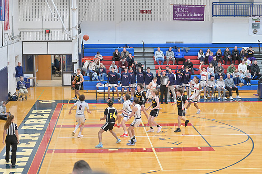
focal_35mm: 70
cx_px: 131
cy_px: 87
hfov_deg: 28.9
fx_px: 509
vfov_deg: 19.4
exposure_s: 1/800
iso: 7200
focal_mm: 70
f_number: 4
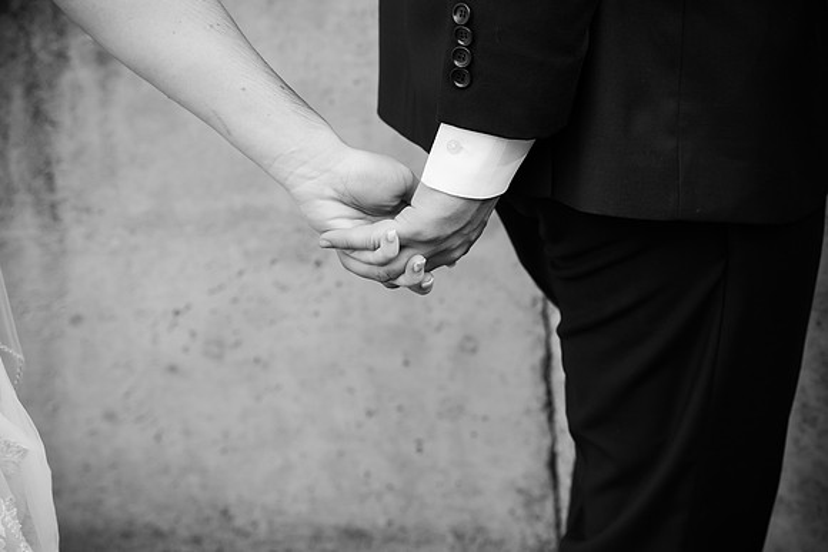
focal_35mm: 92
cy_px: 276
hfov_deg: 22.1
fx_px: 2116
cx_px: 414
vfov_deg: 14.9
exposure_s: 1/320
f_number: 6.3
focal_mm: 92
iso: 400
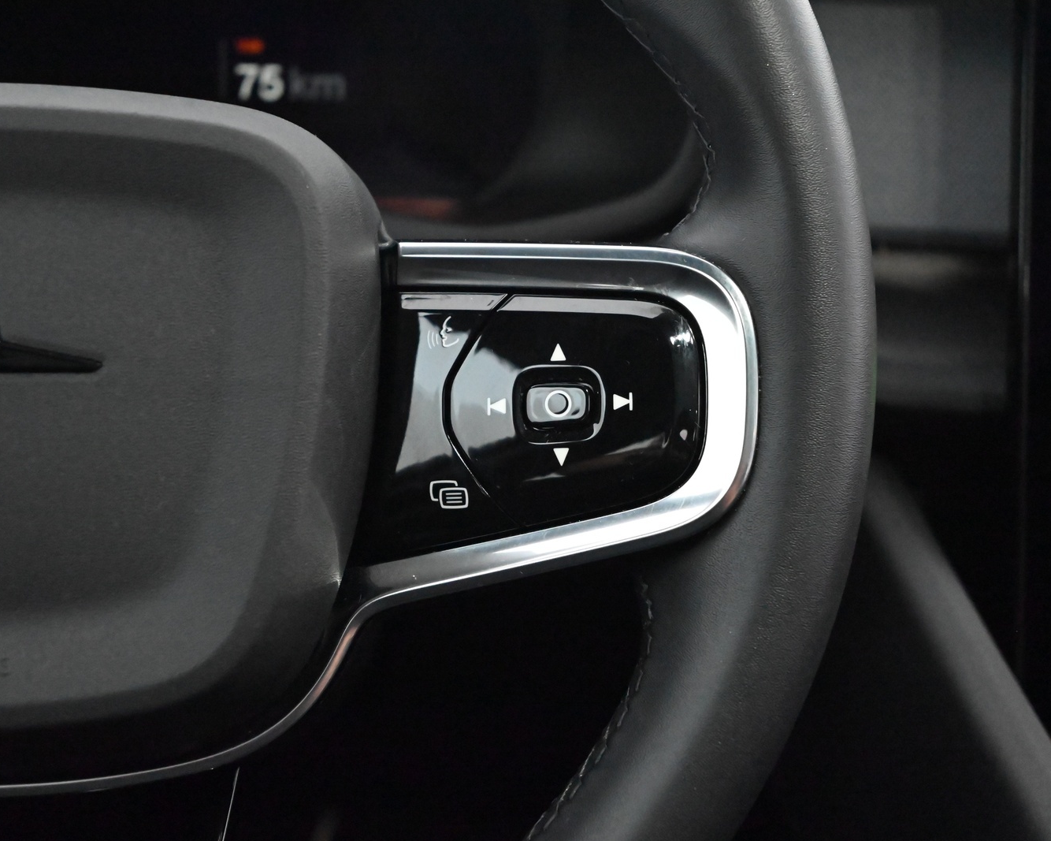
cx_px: 503
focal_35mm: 57
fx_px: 1773
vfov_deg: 26.7
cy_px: 419
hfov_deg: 33.0
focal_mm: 50
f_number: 6.3
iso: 16000
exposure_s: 1/60
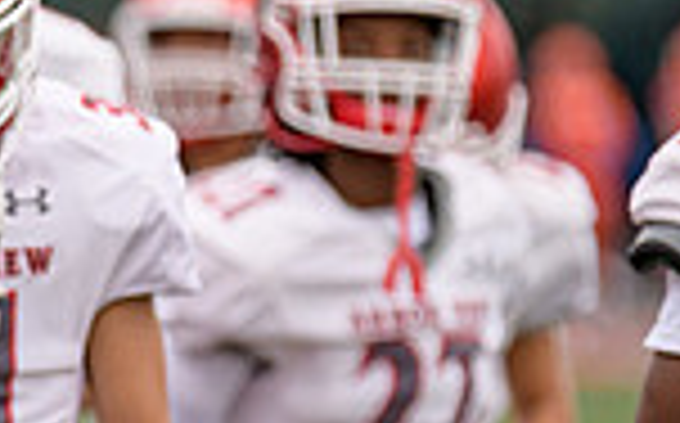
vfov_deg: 1.4
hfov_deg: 2.2
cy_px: 398
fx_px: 17438
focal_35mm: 942
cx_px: -365
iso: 220
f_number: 2.8
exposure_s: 1/500
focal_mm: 240
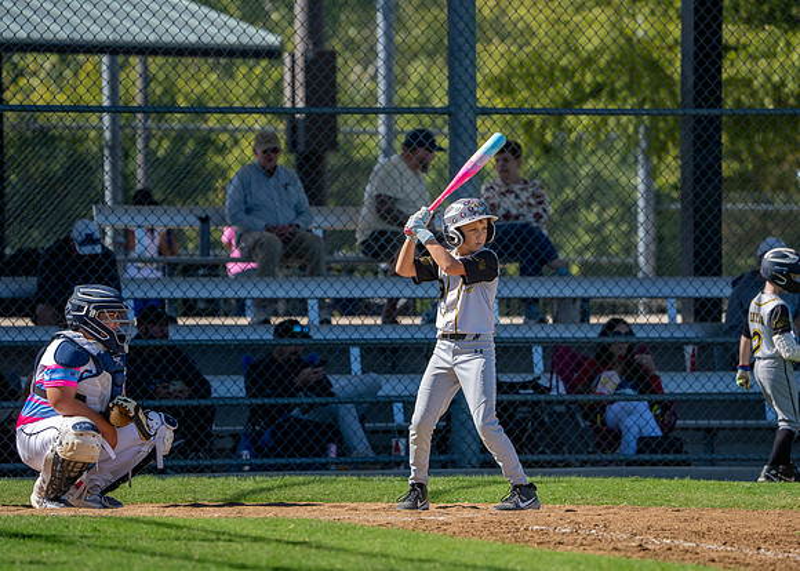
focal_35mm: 307
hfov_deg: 6.6
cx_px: 434
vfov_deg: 4.7
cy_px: 292
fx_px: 6975
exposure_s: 1/4000
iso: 1000
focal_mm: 285
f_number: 5.6
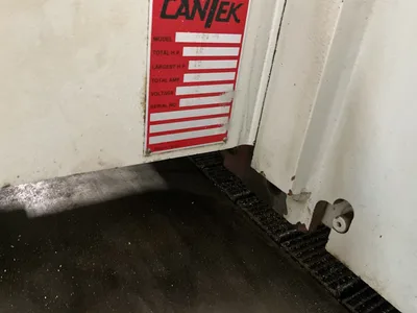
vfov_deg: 48.2
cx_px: 208
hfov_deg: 61.7
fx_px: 349
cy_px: 156
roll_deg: -8.6
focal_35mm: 29
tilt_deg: -27.8
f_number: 1.8
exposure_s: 1/28
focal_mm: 3
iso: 640
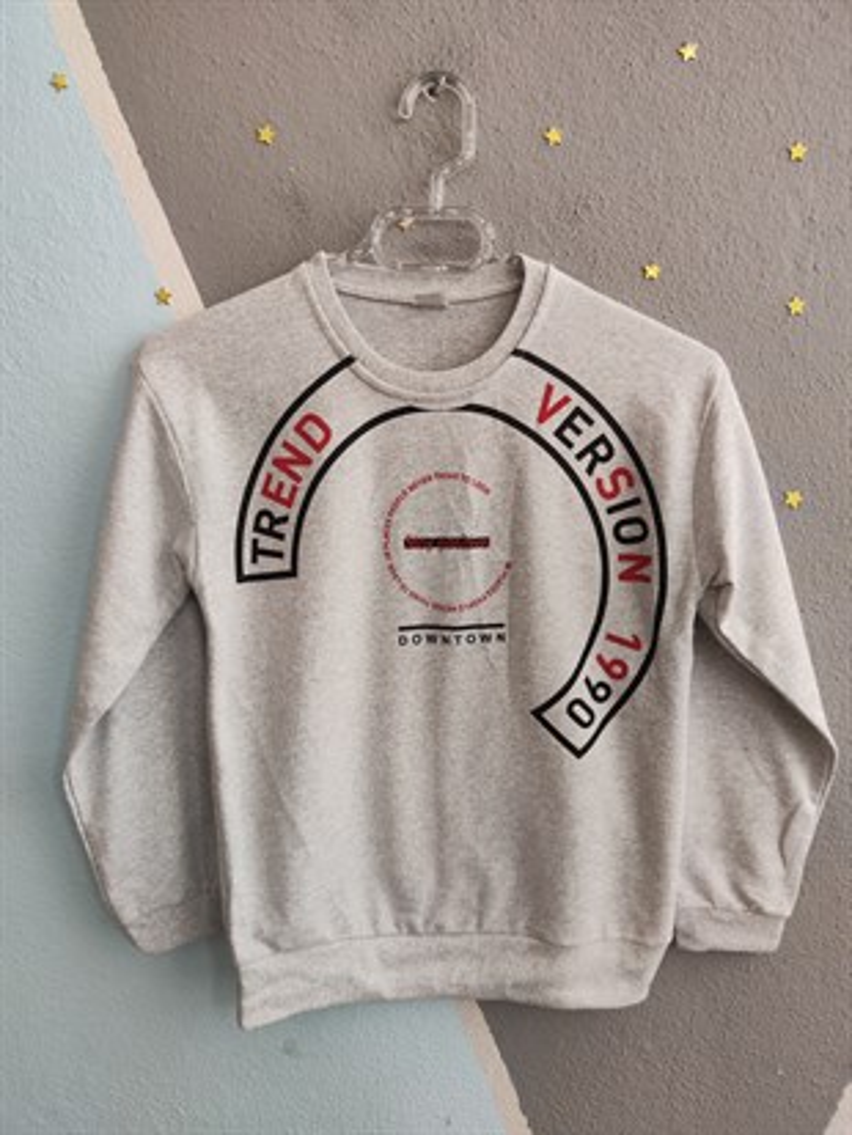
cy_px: 568
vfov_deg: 71.6
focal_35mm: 24
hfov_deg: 56.8
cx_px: 426
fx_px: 787
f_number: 1.88
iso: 349
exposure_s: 1/100
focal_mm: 5.59
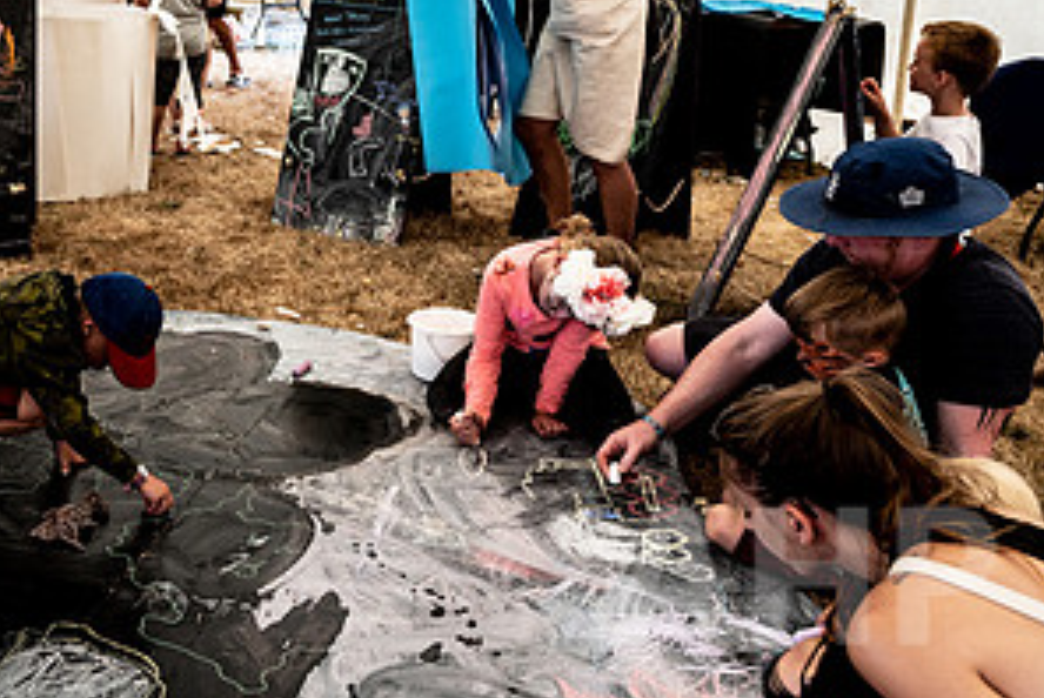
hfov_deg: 39.4
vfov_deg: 28.4
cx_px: 138
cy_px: 196
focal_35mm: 47
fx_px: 1364
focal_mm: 24
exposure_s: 1/200
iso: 280
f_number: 4.5
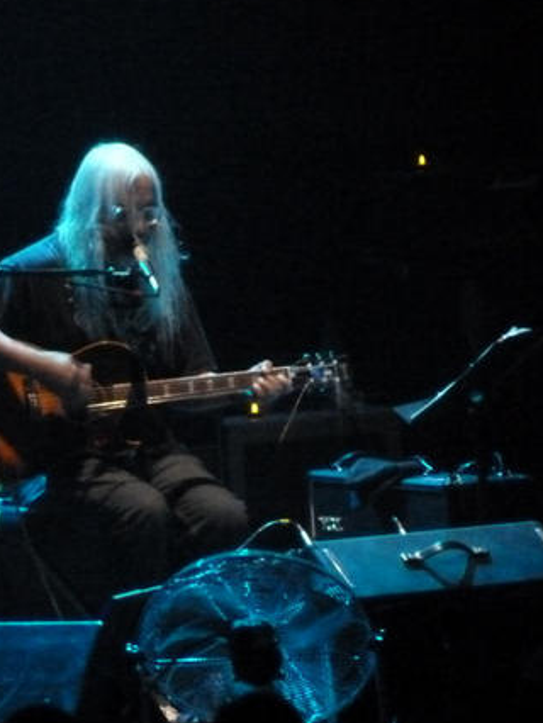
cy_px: 328
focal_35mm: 533
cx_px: 180
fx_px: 11137
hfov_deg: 2.8
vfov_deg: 3.7
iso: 1600
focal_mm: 63.6
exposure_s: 1/8
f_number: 5.9
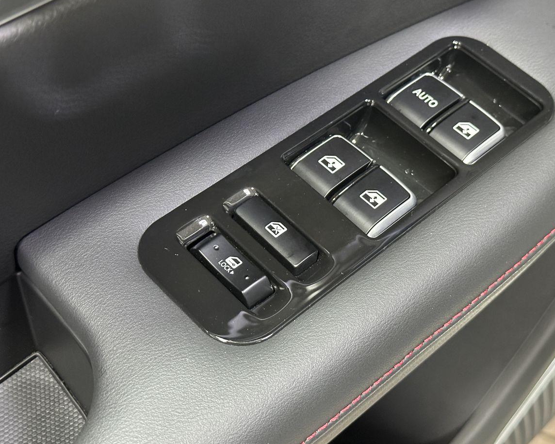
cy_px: 197
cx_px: 318
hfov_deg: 31.9
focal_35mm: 59
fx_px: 969
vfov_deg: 25.8
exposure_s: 1/33
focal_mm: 6.86
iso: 500
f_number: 1.78
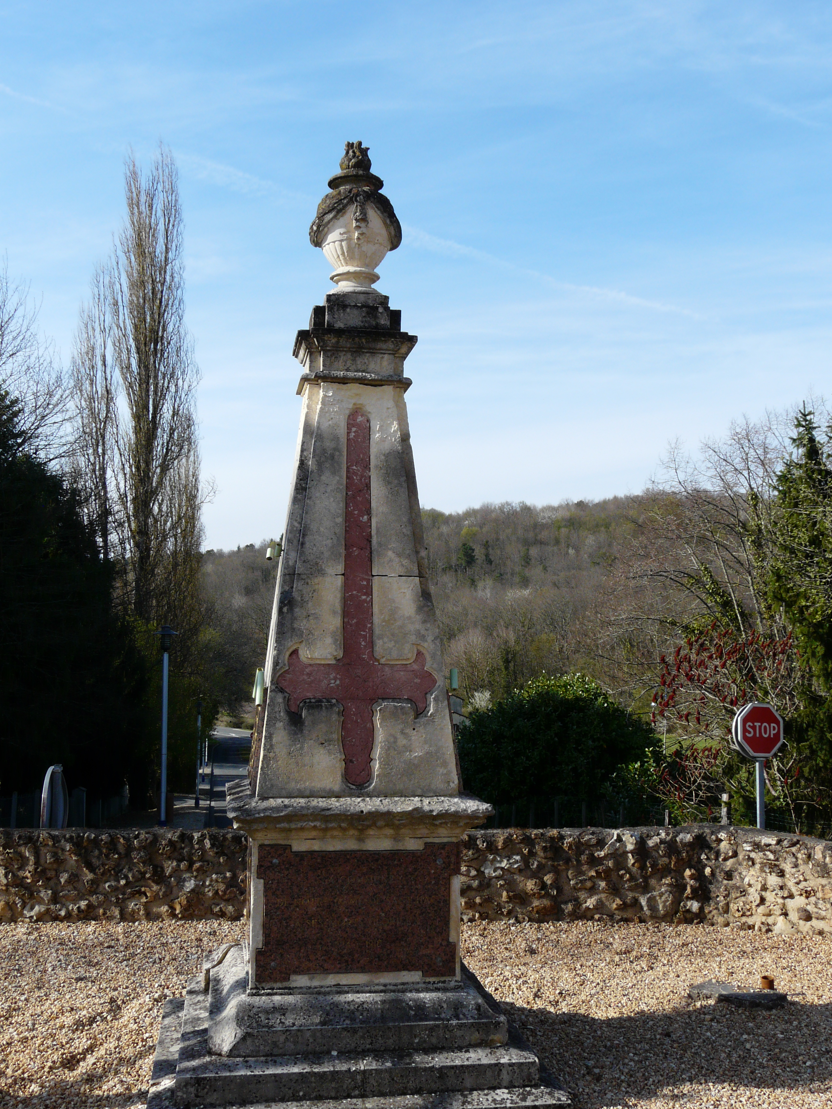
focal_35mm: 38
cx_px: 425
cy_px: 560
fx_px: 1218
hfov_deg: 37.7
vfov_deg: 49.0
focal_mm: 6.1
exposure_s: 1/320
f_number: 5.6
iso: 100
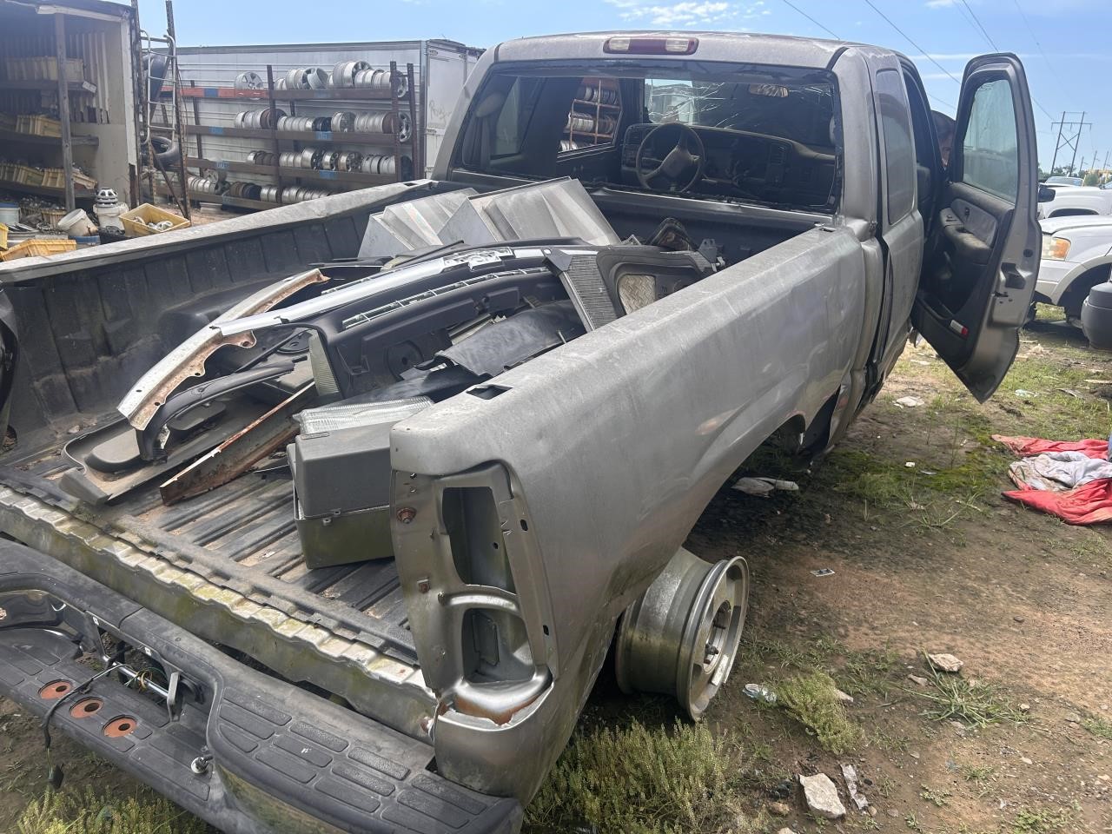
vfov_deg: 53.1
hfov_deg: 67.3
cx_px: 556
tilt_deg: -15.8
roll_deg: -3.7
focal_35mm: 26
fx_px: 835
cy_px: 417
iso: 50
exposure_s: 1/1488
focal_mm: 5.7
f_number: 1.5
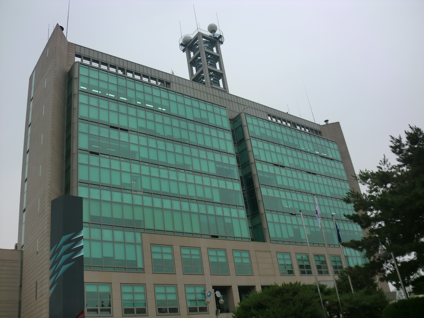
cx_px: 212
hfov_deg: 52.6
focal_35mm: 35
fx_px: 429
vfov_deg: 40.7
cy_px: 159
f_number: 3.1
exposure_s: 1/250
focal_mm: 6.3
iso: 64
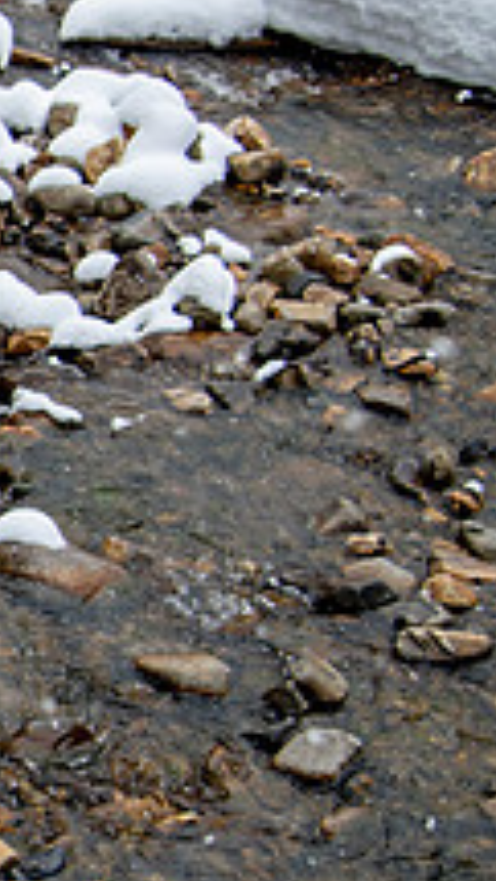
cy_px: 551
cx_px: -603
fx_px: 2314
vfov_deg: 21.5
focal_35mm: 99
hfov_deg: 10.8
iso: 200
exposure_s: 1/250
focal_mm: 35
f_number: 4.5
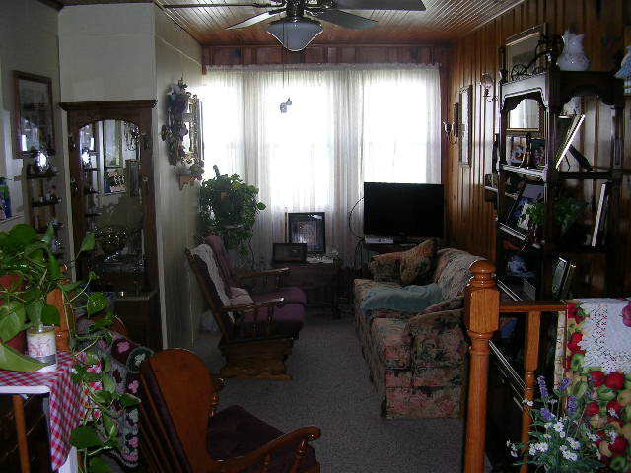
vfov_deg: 37.7
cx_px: 316
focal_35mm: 38
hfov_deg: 49.0
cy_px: 236
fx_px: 693
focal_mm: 5.8
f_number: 2.8
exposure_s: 1/60.1
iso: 50
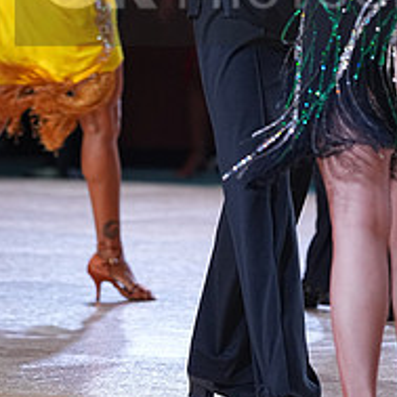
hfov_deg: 4.6
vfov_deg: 4.6
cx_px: 306
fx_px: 4931
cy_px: -23
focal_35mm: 380
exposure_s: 1/250
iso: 800
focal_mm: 146
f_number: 4
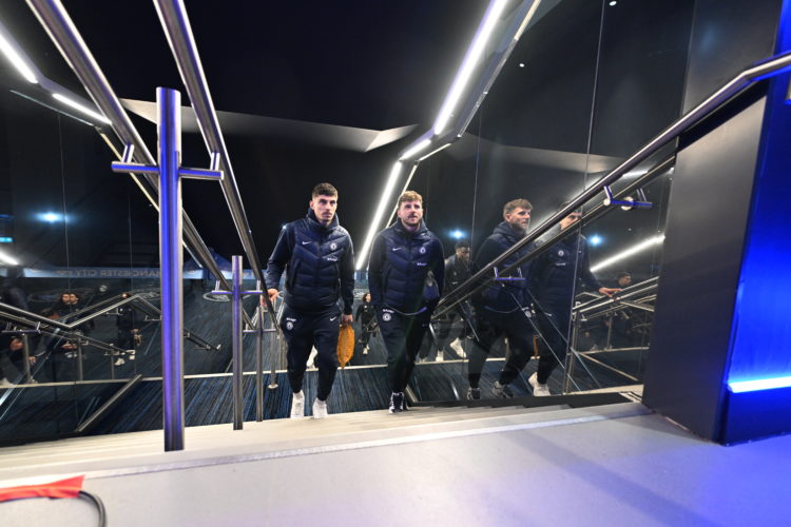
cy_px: 264
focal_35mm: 16
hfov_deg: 96.7
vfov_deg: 73.7
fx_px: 352
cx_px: 396
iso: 3200
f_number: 2.8
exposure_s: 1/320
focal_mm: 16
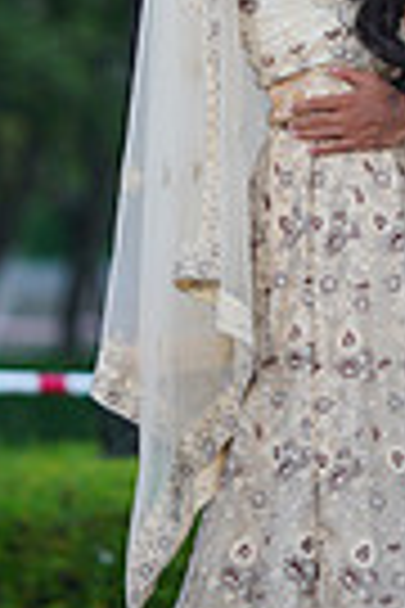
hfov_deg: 3.8
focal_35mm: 364
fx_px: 6142
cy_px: -149
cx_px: 281
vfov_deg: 5.6
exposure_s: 1/200
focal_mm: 85
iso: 200
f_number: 1.4
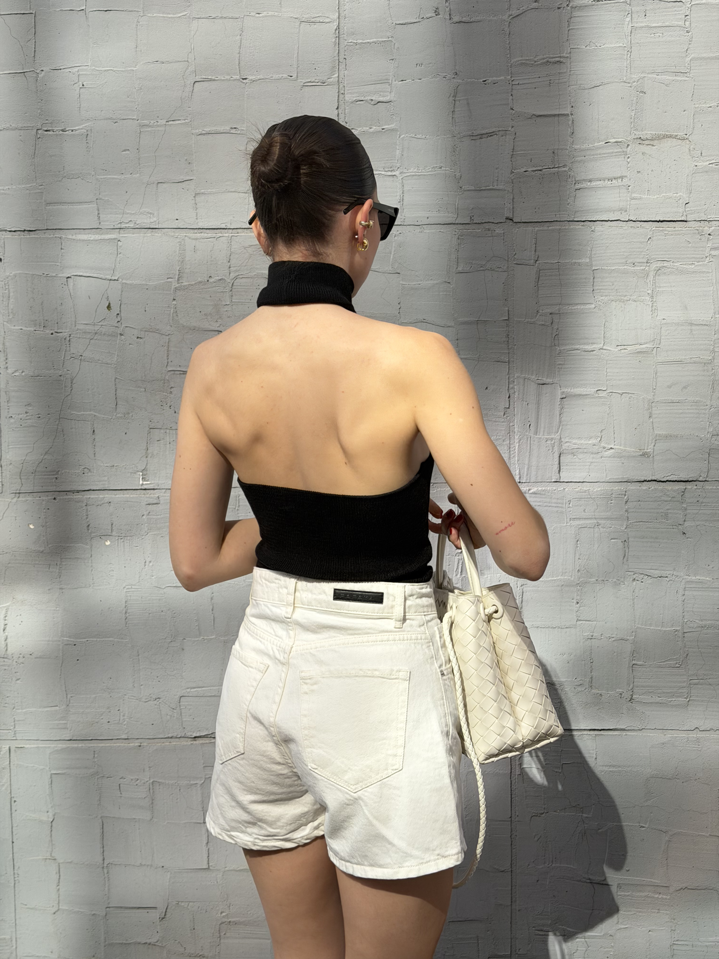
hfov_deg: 30.3
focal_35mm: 48
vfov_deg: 39.7
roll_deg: +0.7
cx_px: 360
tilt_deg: -5.2
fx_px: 1329
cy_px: 480
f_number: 1.78
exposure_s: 1/2494
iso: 64
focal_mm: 6.76
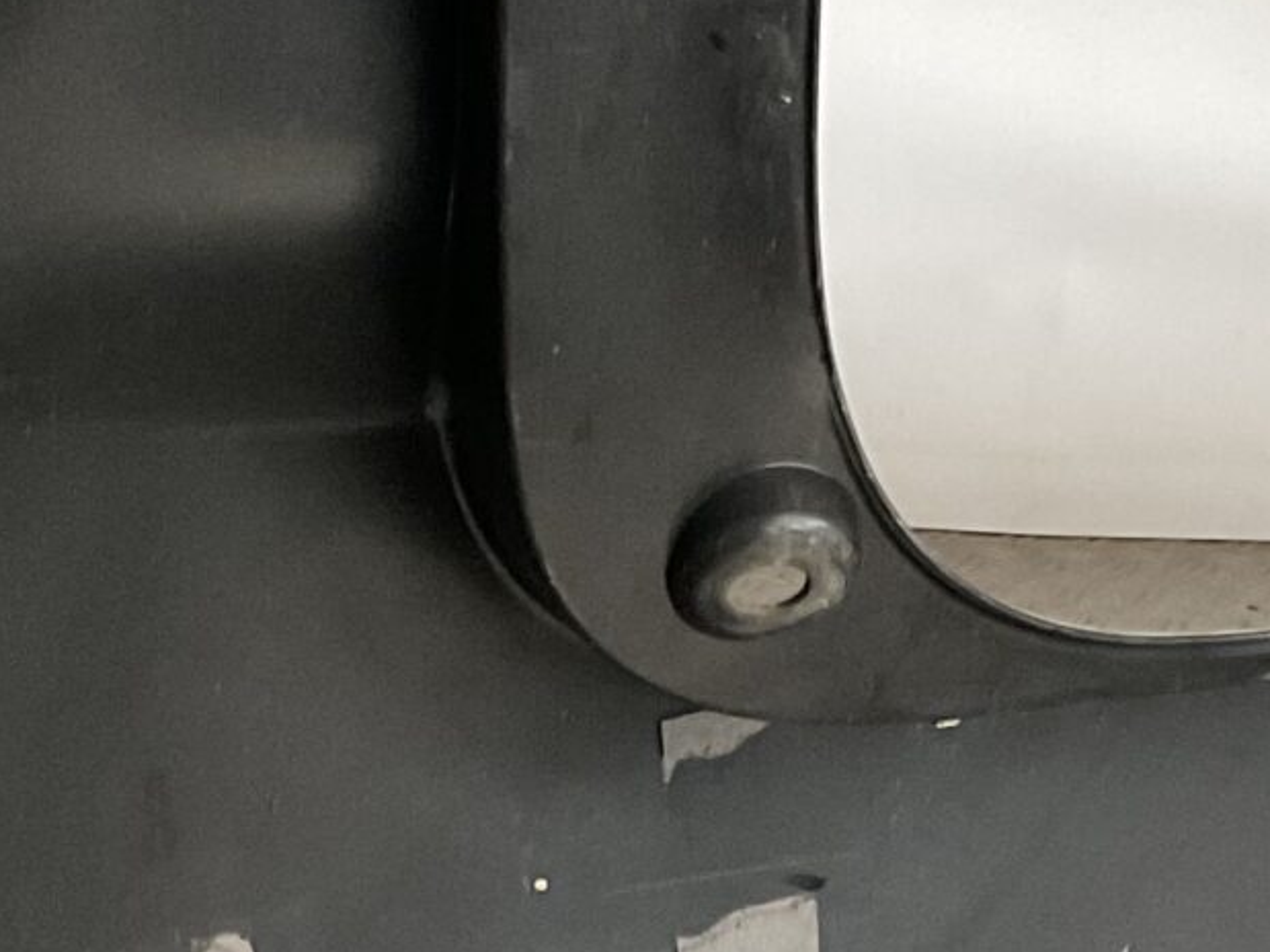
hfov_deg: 16.3
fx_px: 4402
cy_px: 1089
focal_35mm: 120
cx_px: 995
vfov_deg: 12.1
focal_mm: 3
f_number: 1.8
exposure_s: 1/40
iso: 250
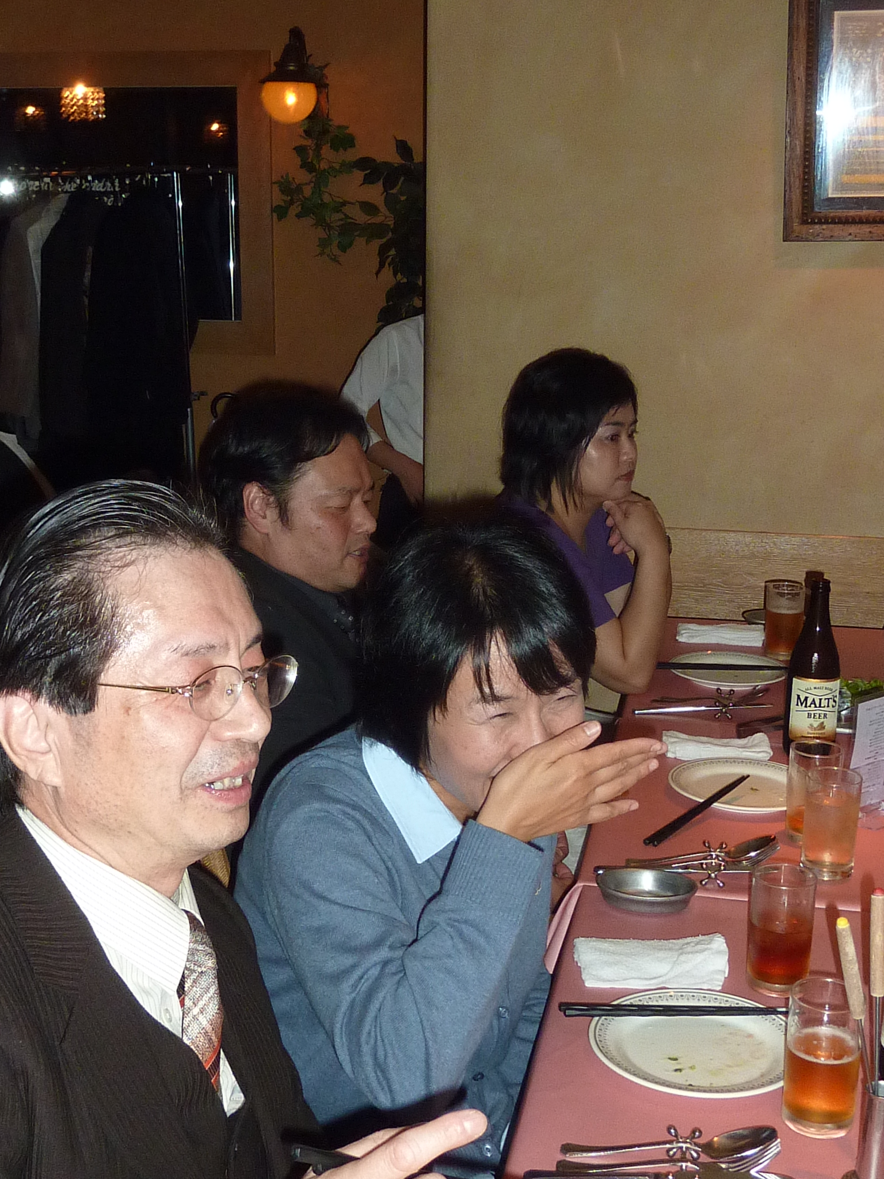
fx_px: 1634
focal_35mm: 48
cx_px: 442
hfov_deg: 30.3
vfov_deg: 39.7
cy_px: 590
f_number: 3.3
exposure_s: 1/30
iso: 200
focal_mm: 4.4
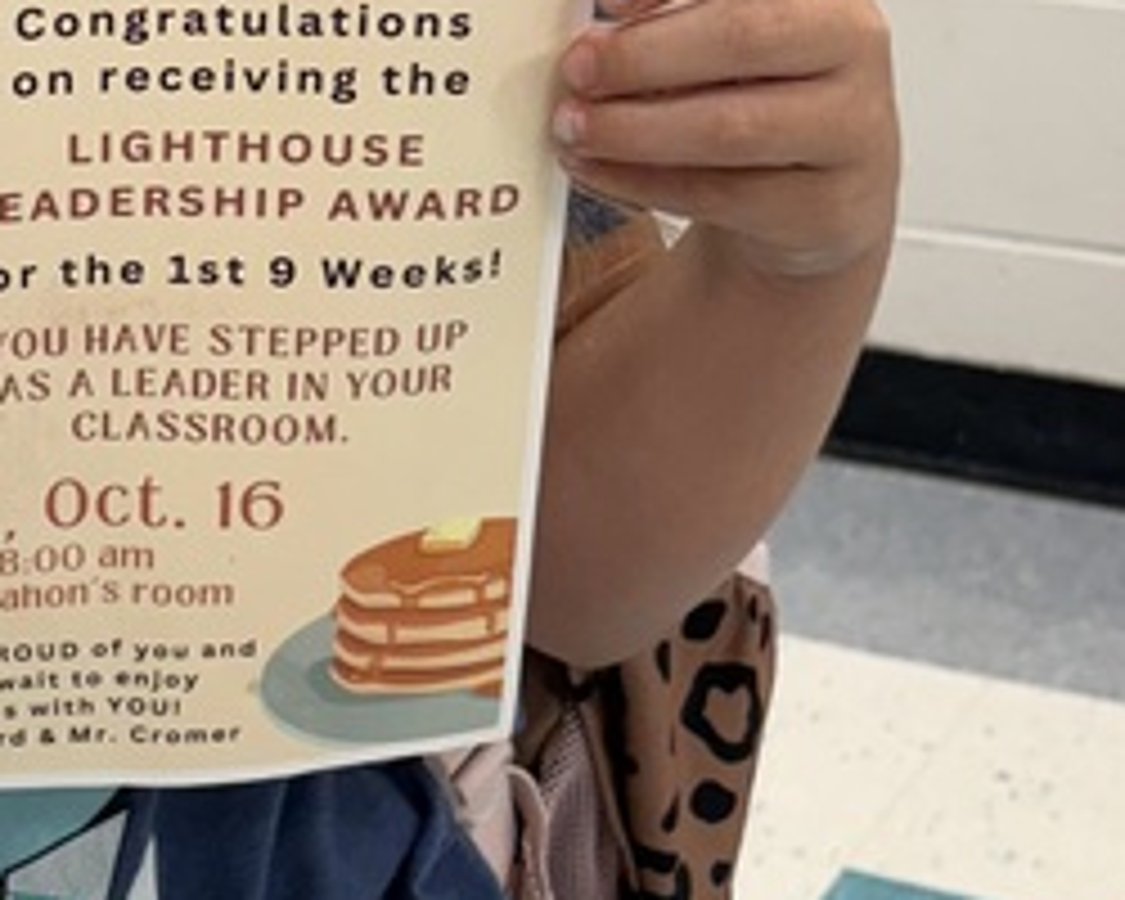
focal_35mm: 104
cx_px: -45
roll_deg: +2.4
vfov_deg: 14.7
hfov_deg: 17.9
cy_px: 158
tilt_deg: -17.4
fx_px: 3463
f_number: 1.6
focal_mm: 5.96
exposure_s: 1/120
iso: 100
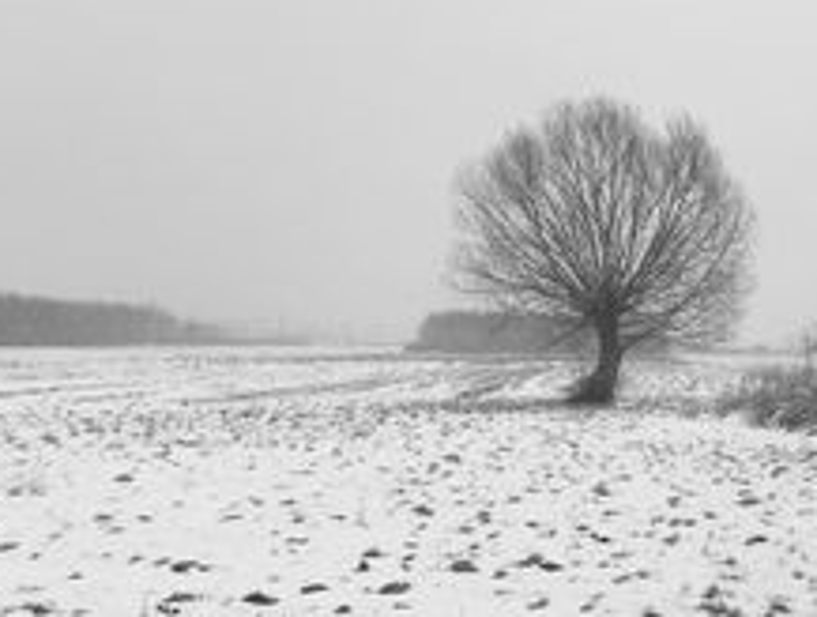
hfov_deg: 39.8
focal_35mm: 45
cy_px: 308
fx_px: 1065
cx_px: 683
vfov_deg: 32.3
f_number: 2.4
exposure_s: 1/503
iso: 50
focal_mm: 4.3
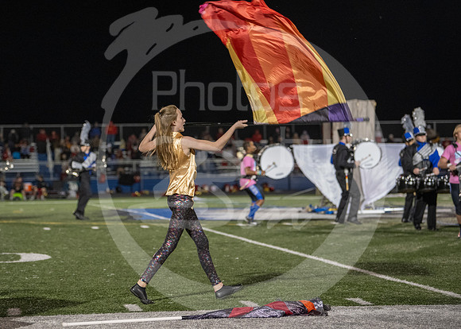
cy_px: 149
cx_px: 190
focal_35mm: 109
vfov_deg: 13.1
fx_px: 1428
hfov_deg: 18.3
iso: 4000
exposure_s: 1/500
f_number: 2.8
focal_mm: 95
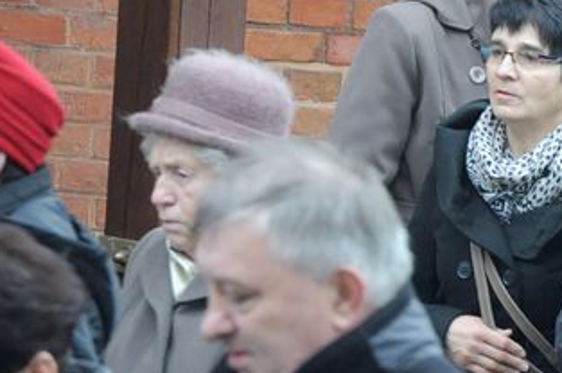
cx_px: 727
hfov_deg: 4.8
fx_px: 6664
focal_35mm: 427
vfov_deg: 3.2
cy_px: 229
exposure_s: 1/125
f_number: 5.6
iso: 1600
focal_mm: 105
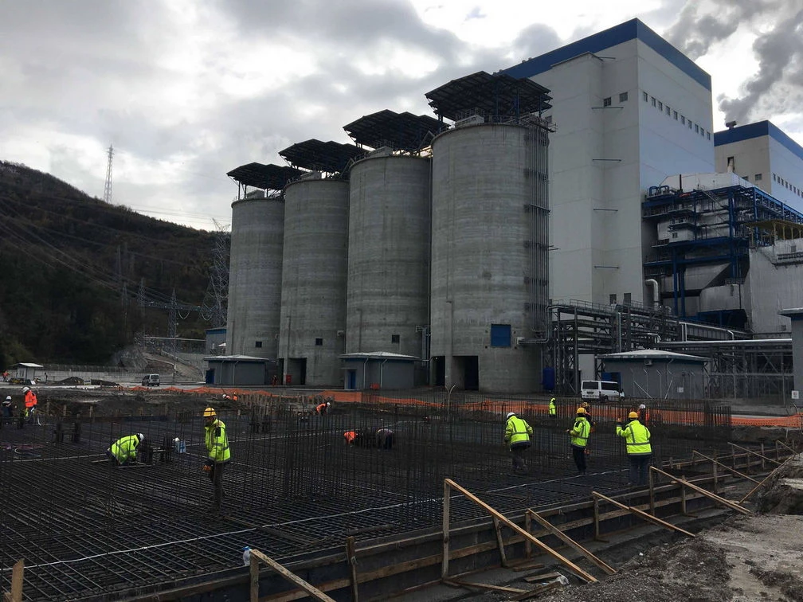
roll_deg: -0.2
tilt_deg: +8.1
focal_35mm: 29
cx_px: 402
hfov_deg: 61.7
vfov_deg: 48.2
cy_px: 301
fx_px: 673
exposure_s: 1/1374
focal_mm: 4.15
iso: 25
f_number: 2.2
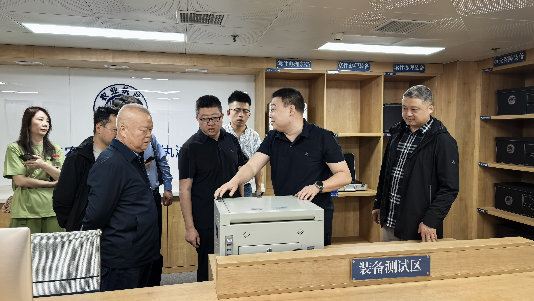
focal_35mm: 27
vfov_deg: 42.9
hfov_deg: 69.9
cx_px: 266
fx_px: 382
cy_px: 154
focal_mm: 5.34
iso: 50
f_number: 1.6
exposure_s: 1/103
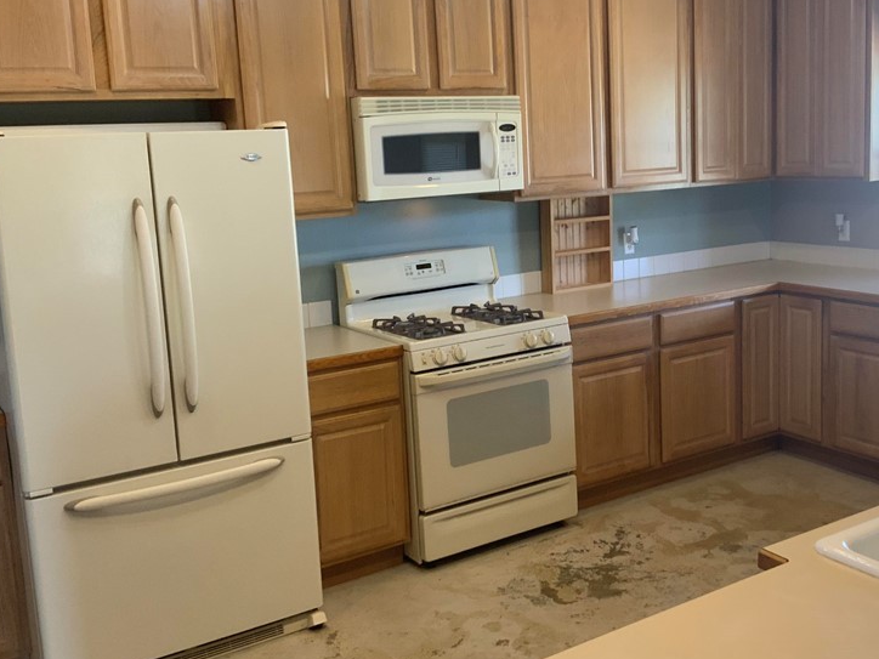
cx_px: 549
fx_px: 1041
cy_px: 288
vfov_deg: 35.1
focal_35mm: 41
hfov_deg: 45.4
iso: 80
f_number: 1.8
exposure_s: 1/60
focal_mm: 3
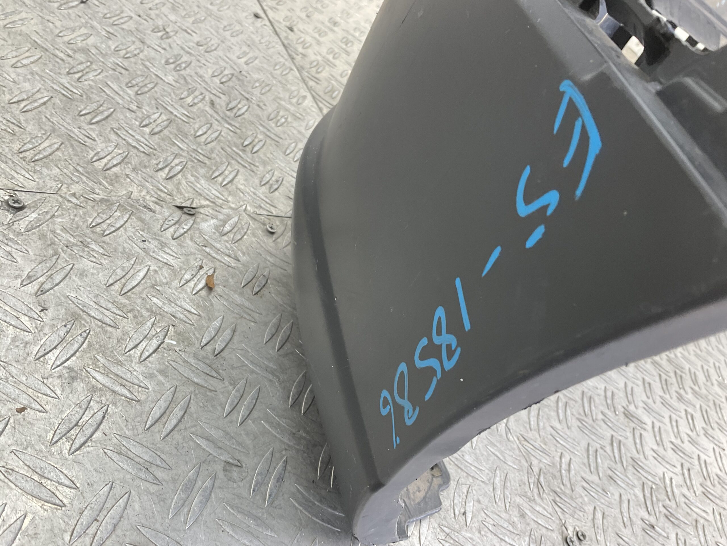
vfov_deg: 48.2
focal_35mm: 29
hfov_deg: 61.7
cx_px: 364
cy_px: 273
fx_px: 609
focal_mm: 3
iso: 32
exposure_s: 1/100
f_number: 1.8
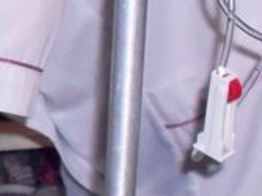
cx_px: -292
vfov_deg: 6.9
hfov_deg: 8.6
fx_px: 1626
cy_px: 194
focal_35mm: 215
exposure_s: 1/45
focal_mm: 6.3
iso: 200
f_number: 3.2
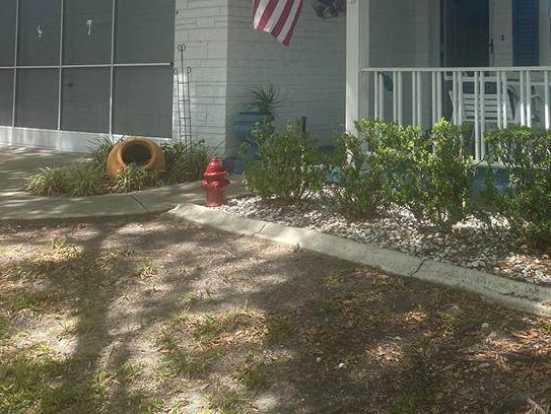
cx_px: 427
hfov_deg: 37.7
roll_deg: -0.2
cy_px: 25
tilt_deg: +4.0
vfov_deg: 28.3
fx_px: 780
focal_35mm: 49
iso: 32
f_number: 1.8
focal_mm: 4.25
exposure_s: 1/942
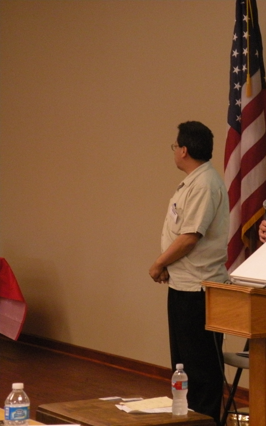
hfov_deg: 9.1
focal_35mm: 143
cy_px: 213
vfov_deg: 14.6
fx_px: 1659
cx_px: 283
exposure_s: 1/50
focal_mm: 17.9
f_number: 4
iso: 400
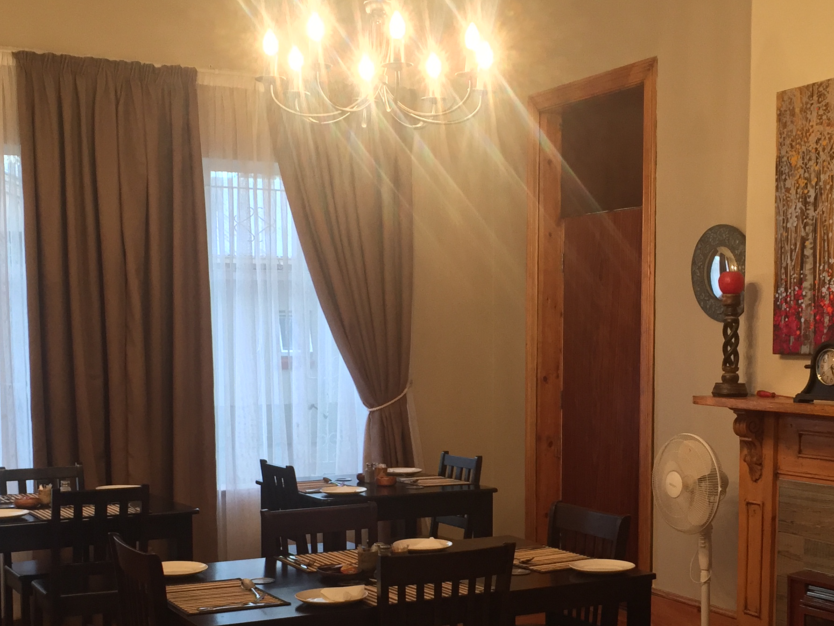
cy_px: 443
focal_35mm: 53
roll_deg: -0.6
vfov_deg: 27.3
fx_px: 1277
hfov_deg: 36.2
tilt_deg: -4.8
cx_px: 433
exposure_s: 1/33
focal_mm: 4.15
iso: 125
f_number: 2.2
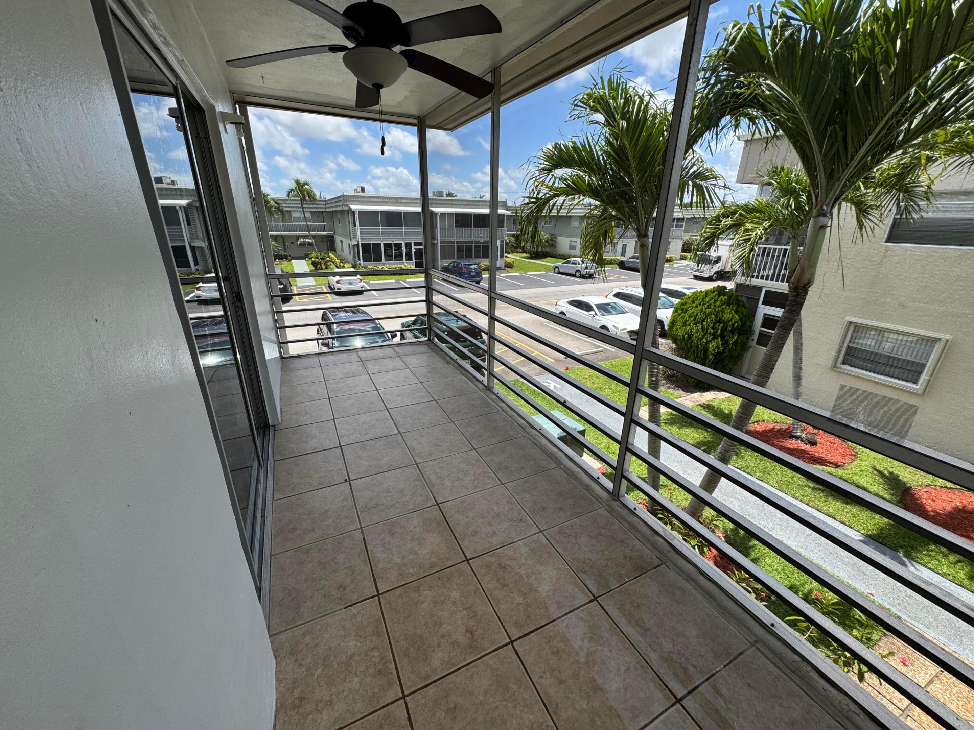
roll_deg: -0.9
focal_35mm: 14
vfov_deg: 85.7
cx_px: 487
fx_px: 394
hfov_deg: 102.1
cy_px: 365
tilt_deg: -20.7
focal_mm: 2.22
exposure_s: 1/849
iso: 50
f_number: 2.2
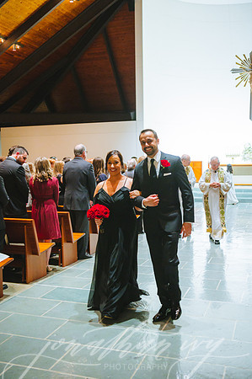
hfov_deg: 33.3
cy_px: 190
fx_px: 421
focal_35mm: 40
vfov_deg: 48.5
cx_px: 126
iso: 2500
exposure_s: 1/125
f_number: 2.8
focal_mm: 40
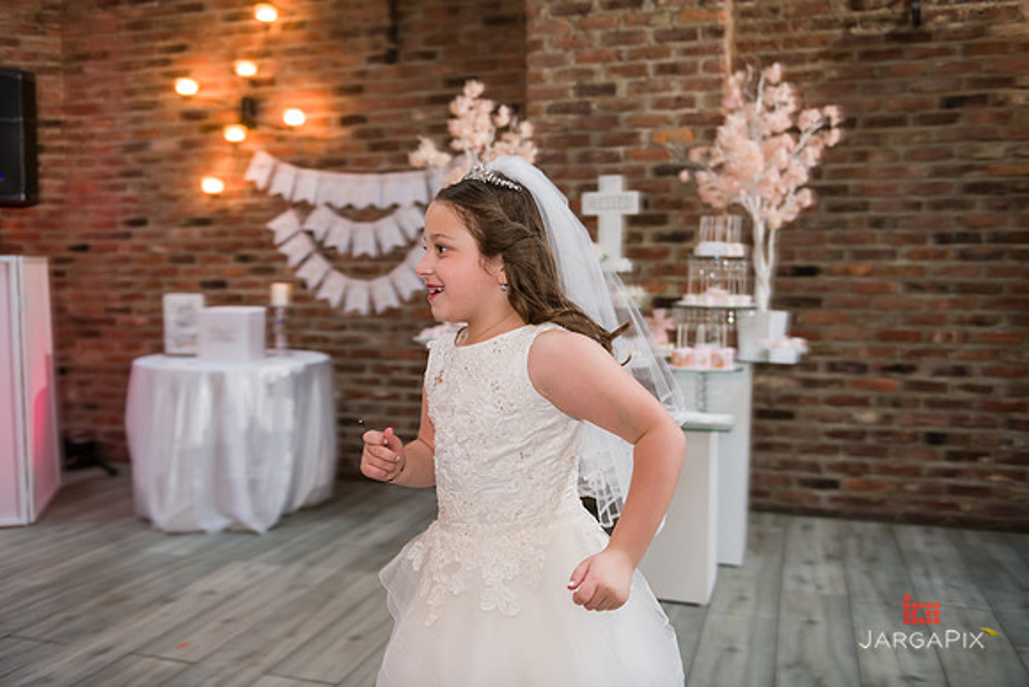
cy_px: 344
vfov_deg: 41.1
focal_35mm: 32
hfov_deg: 58.7
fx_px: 915
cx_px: 514
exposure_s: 1/125
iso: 1000
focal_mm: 32
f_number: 3.2
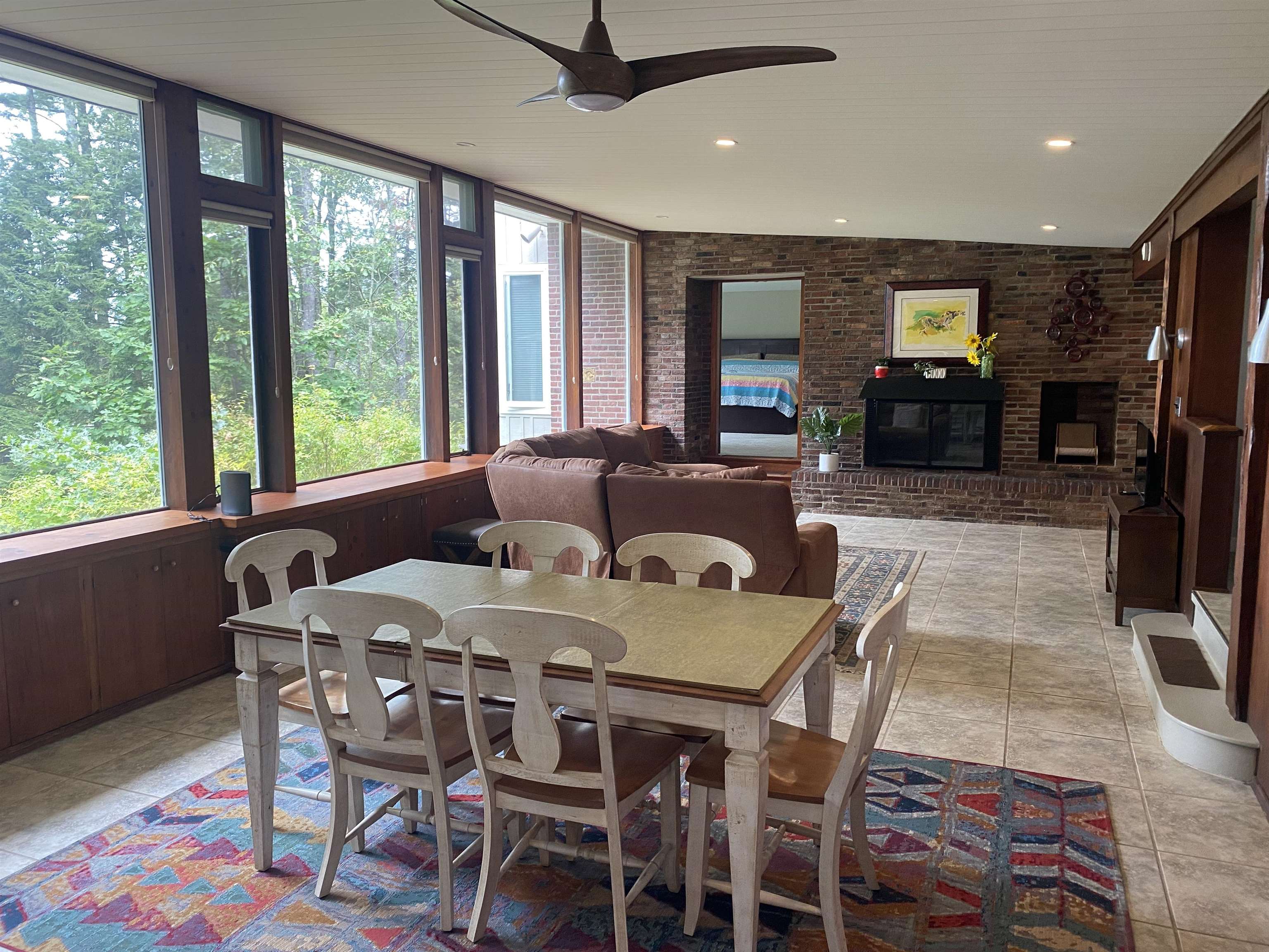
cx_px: 634
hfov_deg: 67.3
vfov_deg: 53.1
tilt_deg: -7.3
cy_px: 476
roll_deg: +0.1
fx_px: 953
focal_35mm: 26
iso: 125
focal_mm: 4.25
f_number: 1.8
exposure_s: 1/83
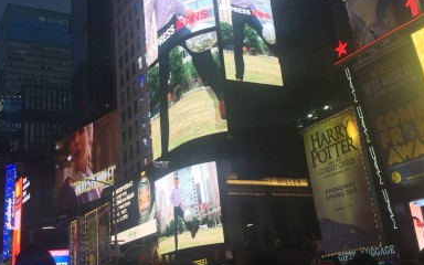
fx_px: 555
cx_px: 193
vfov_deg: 26.6
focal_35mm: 48
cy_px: 75
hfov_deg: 41.8
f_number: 2.2
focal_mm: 4.15
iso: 32
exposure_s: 1/120
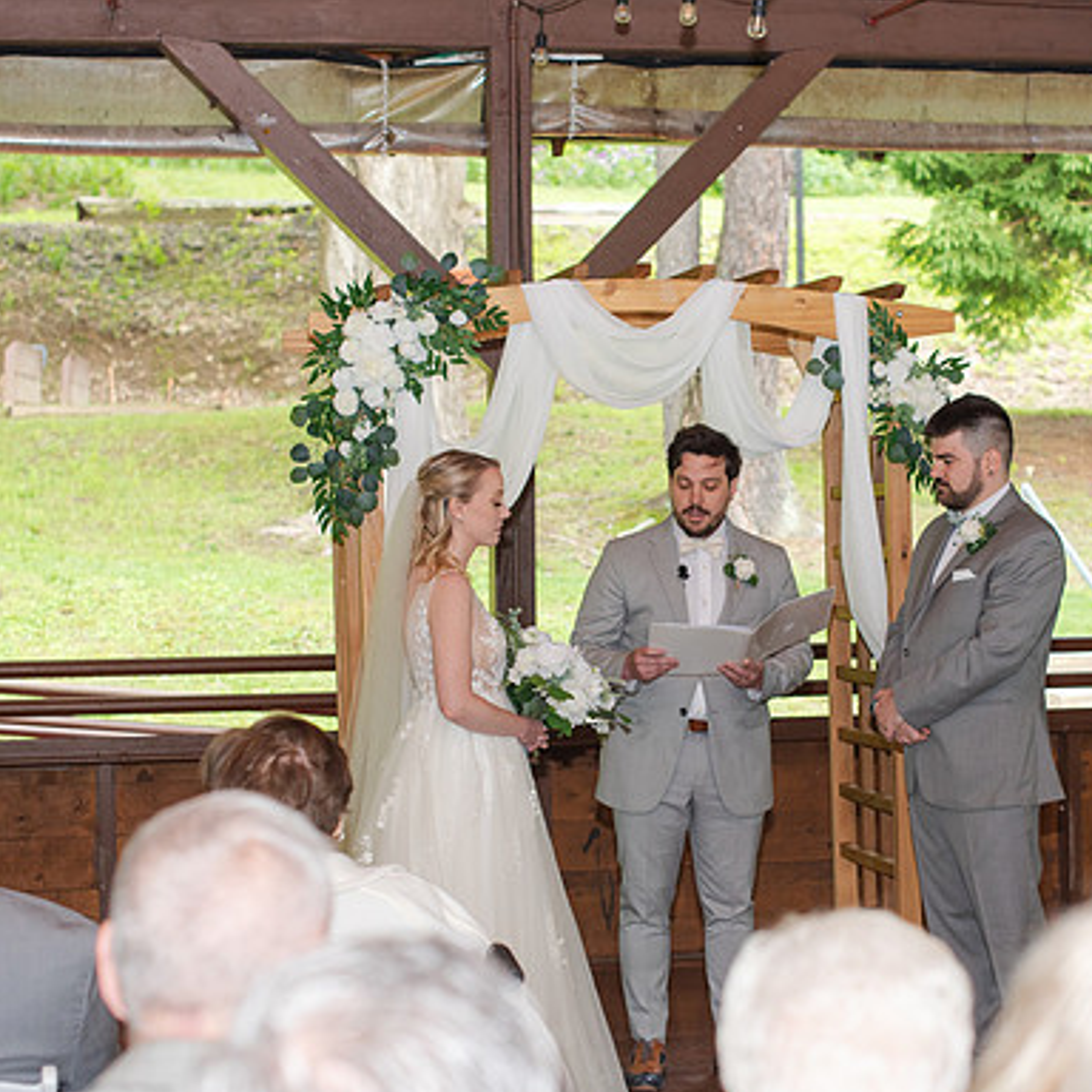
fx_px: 2748
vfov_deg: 22.5
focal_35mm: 77
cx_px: 679
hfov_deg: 22.4
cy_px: 579
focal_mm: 50
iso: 800
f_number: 3.5
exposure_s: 1/200
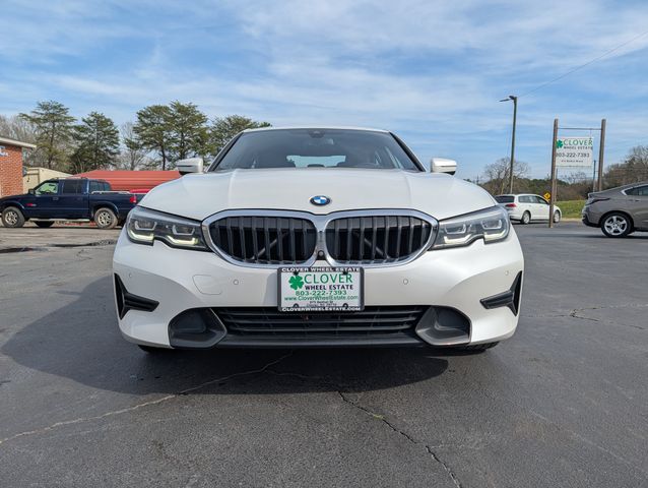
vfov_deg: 56.9
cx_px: 324
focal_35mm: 24
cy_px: 244
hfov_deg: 71.5
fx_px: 450
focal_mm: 6.9
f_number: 1.68
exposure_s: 1/1972
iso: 23
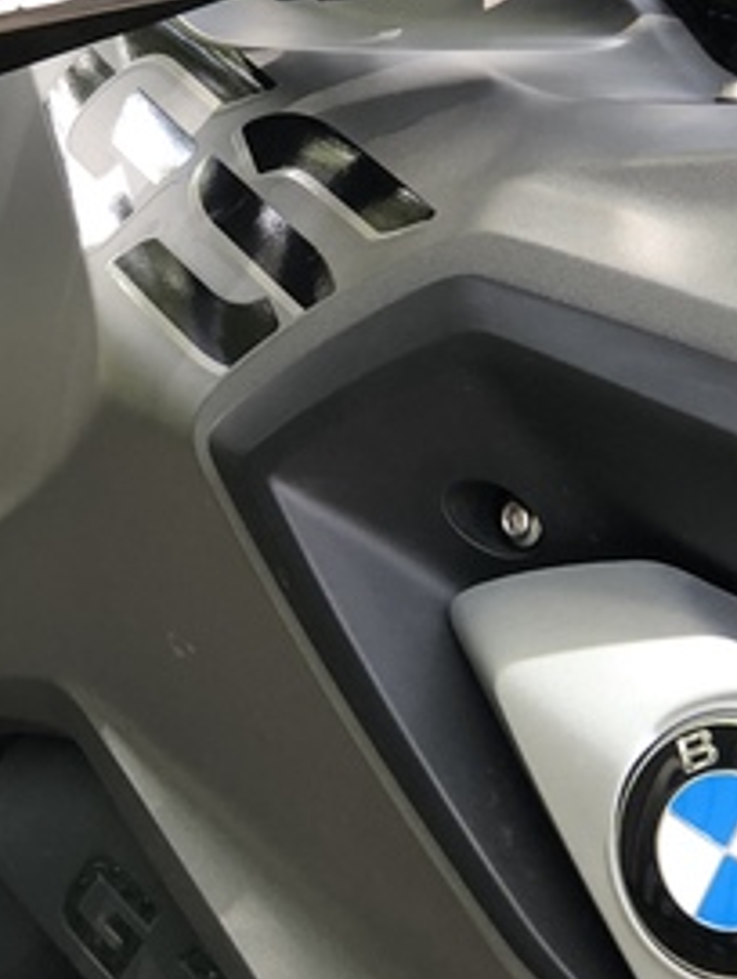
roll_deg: +0.0
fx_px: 4758
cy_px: 307
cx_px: 148
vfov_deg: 11.7
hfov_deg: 8.8
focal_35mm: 168
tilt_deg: -19.7
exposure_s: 1/50
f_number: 2.8
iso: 40
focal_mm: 6.6
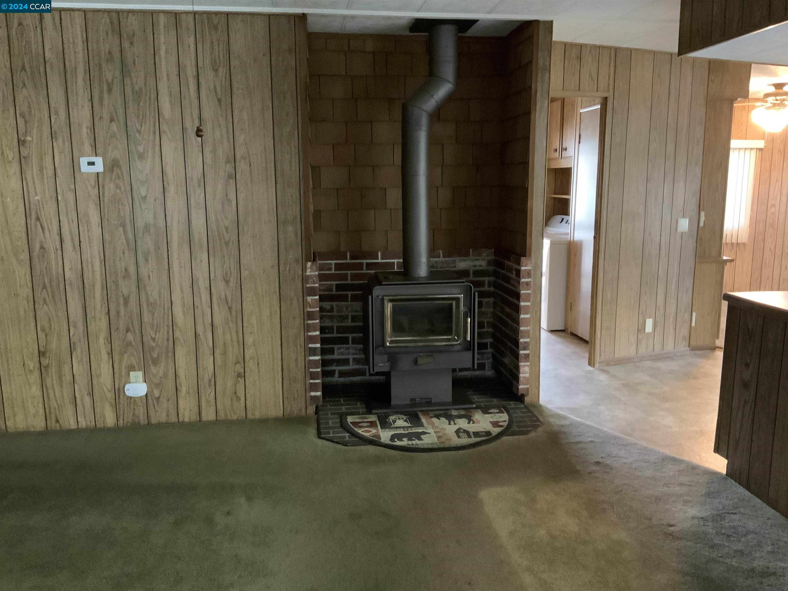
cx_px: 394
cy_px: 296
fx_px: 660
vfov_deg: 48.2
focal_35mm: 29
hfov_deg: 61.7
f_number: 1.8
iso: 500
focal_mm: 3
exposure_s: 1/20
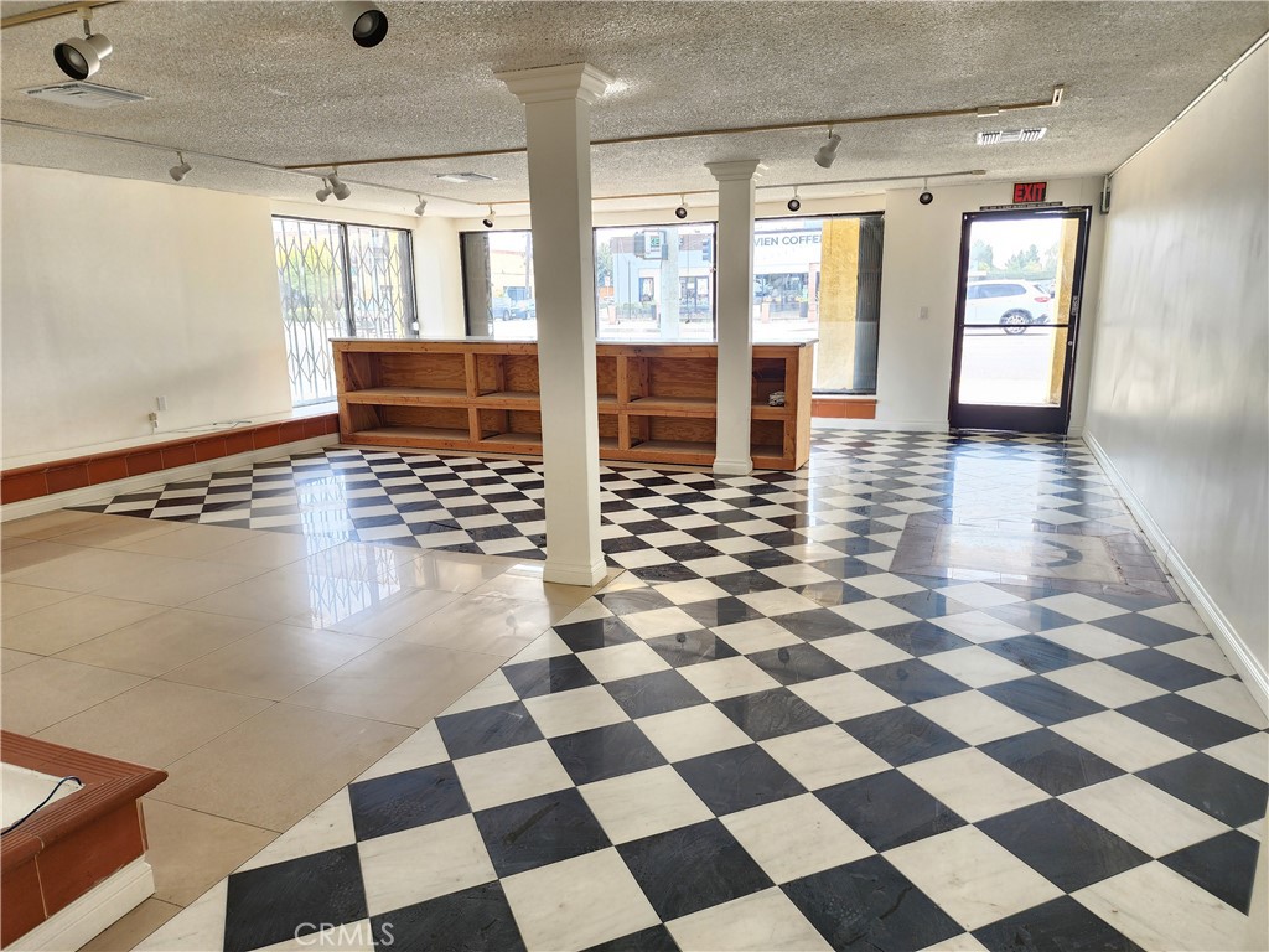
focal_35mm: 23
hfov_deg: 73.9
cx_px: 634
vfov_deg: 58.9
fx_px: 843
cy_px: 476
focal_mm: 6.4
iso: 80
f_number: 1.8
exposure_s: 1/120
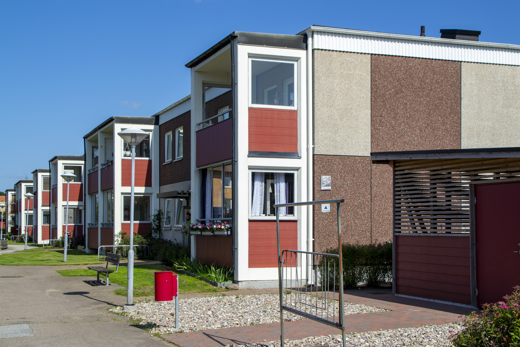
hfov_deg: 38.9
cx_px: 260
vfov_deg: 26.5
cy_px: 174
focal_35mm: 51
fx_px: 737
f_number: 8
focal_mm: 34
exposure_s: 1/250
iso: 100
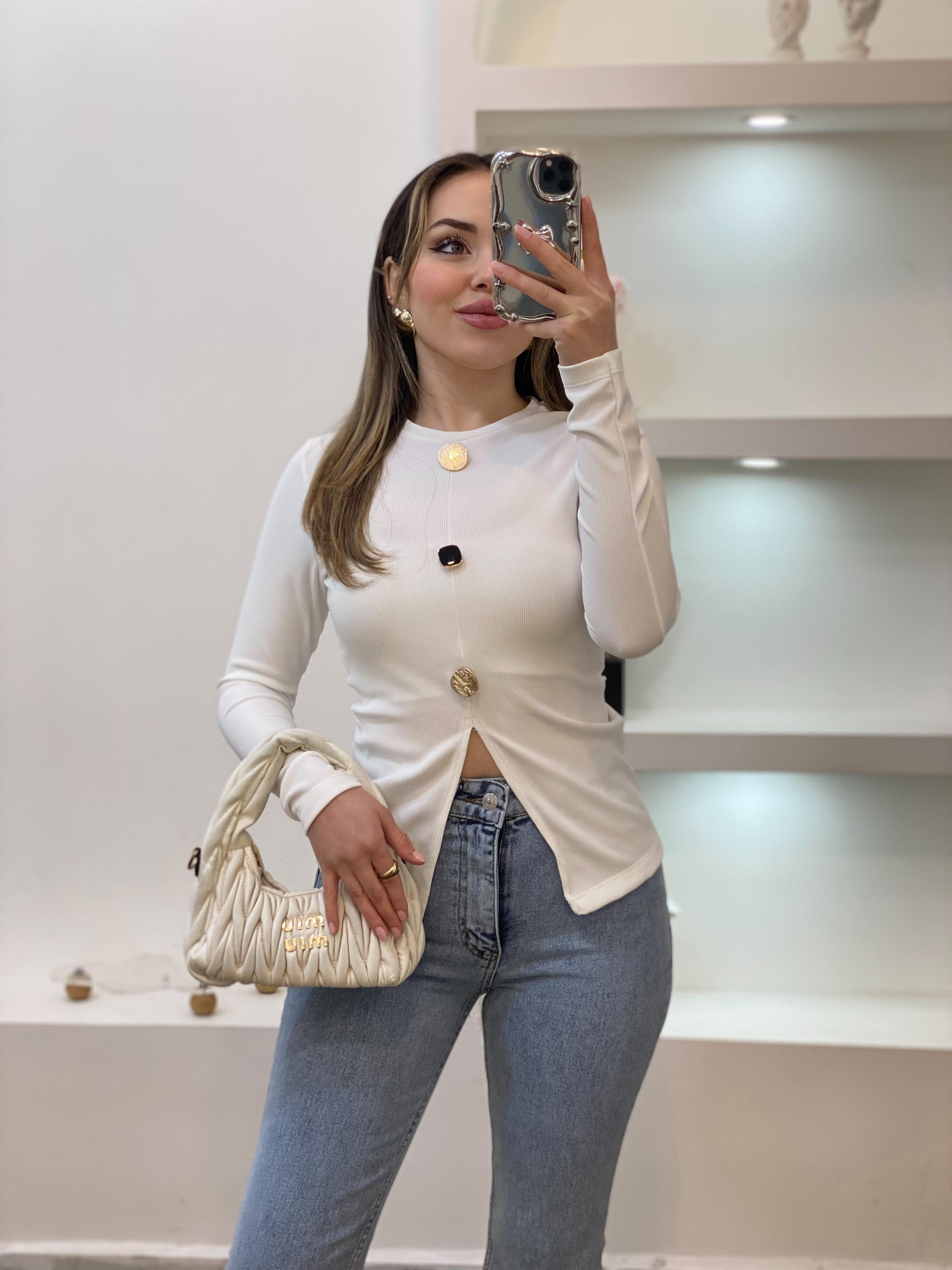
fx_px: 1907
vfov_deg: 36.8
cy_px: 635
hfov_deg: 28.0
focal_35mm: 52
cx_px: 476
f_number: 2
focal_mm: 6
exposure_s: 1/100
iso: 64
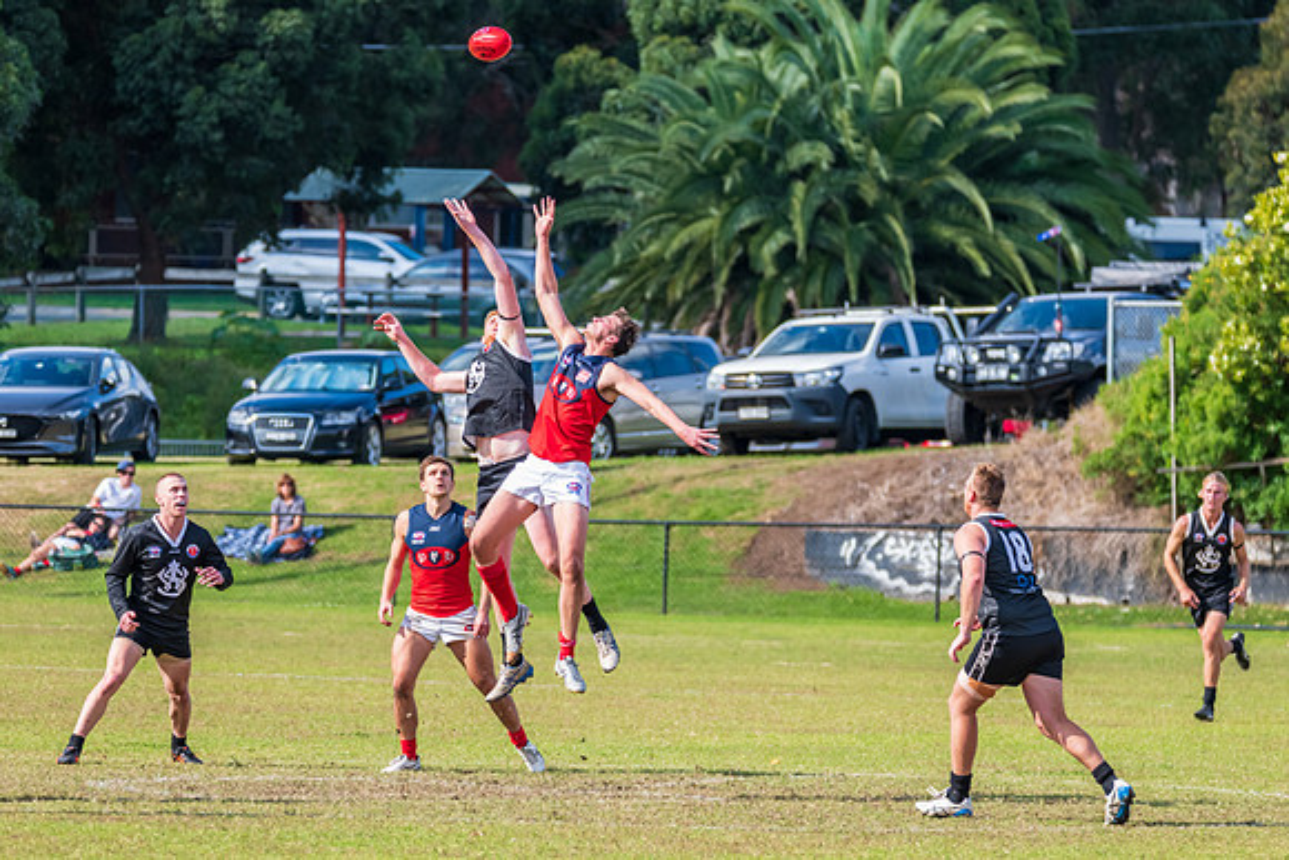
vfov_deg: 3.9
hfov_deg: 5.8
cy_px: 447
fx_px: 12636
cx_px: 674
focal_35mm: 353
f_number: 7.1
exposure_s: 1/1600
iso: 800
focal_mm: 280
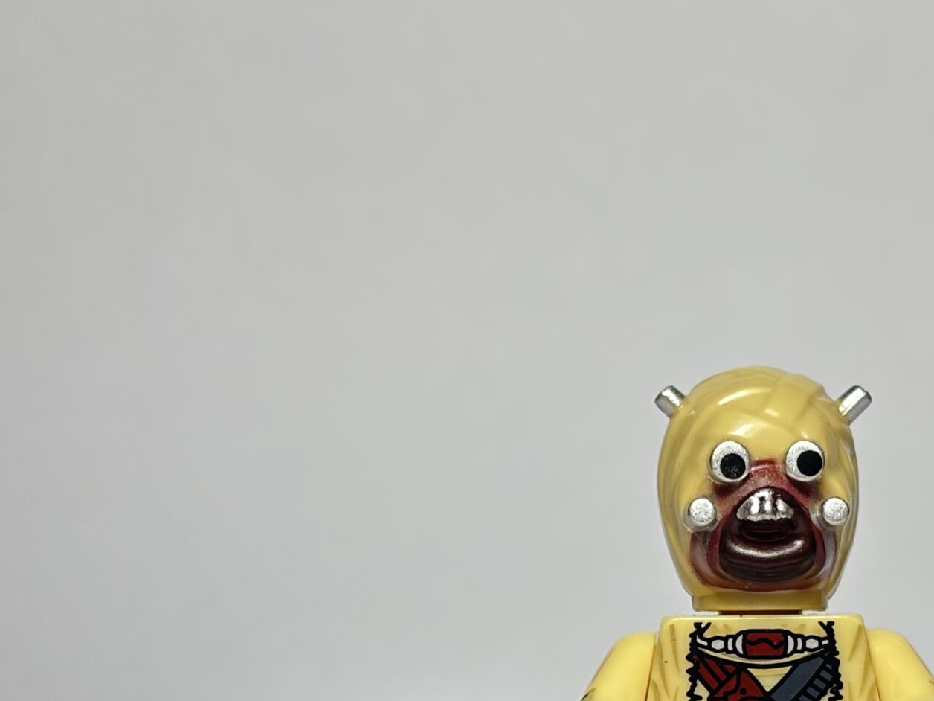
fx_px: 2860
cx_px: 708
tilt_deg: -7.6
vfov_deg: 13.8
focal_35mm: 106
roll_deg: +0.8
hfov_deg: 18.4
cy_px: 687
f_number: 1.6
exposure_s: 1/100
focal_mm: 5.96
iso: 32
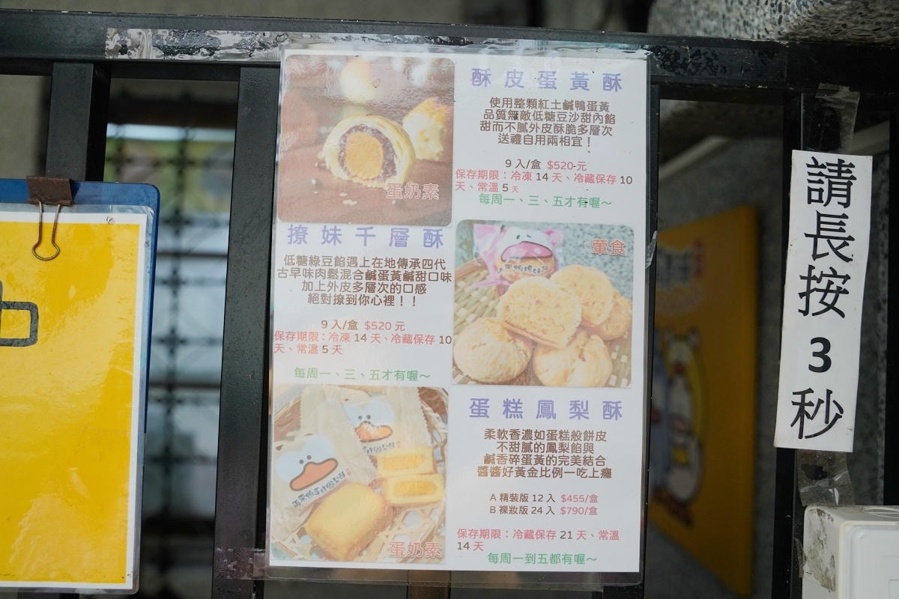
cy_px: 300
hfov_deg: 61.9
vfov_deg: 43.6
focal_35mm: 30
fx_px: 749
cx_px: 450
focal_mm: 30
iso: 1600
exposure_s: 1/160
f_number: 3.5
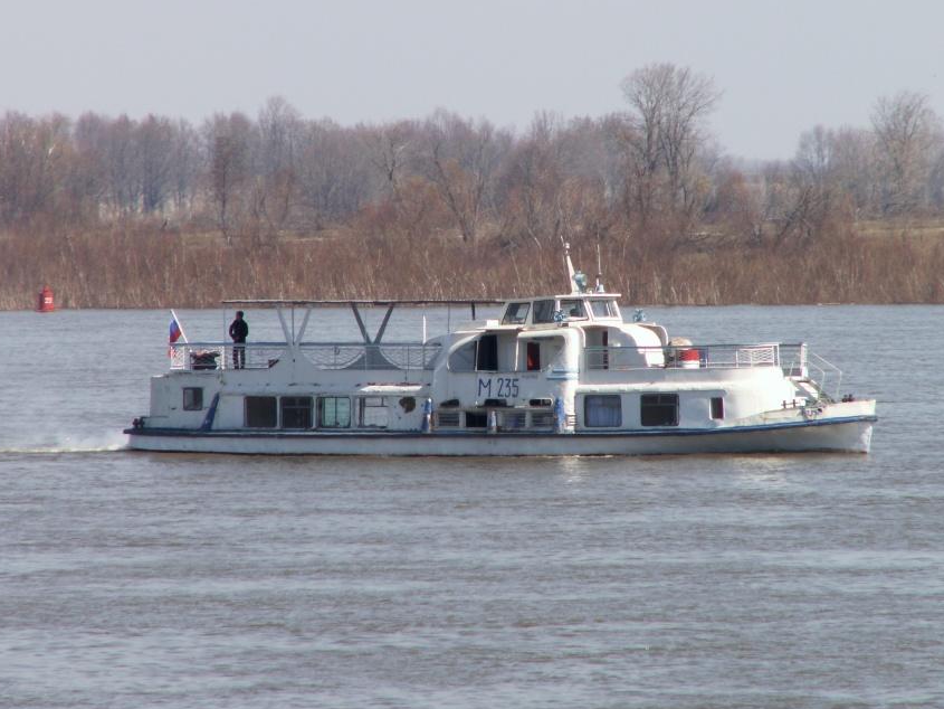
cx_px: 500
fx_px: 13883
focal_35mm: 509
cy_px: 283
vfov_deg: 2.9
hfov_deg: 3.9
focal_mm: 69.45
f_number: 5
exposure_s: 1/500
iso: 50
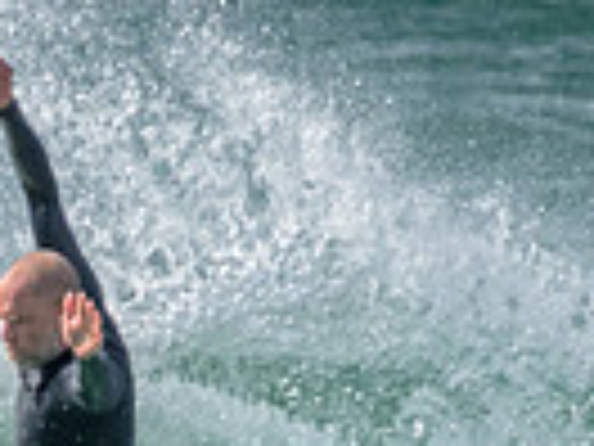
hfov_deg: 0.6
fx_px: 58000
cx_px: -45
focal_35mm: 3380
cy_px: 764
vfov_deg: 0.4
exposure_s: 1/1000
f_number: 11
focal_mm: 800
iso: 3200
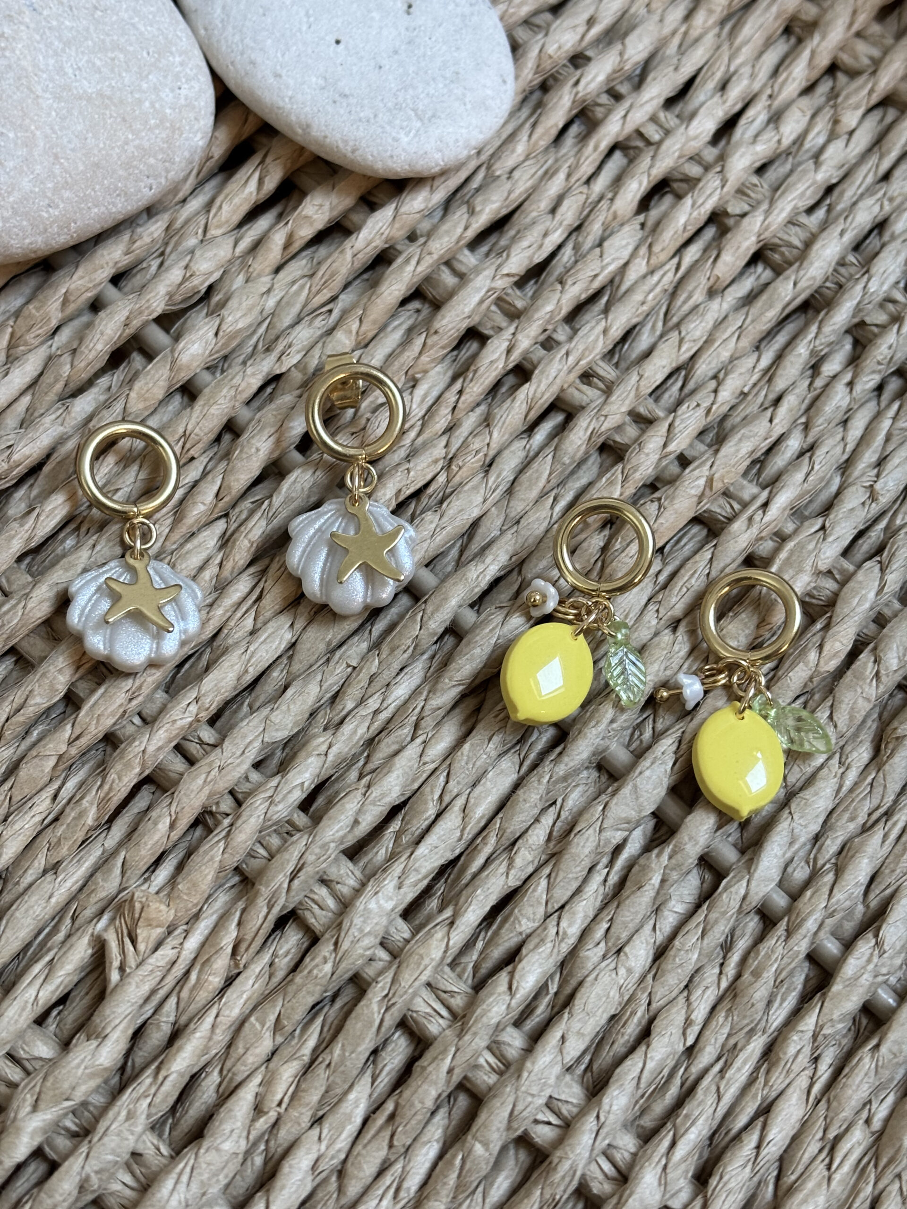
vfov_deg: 36.8
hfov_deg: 28.0
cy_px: 604
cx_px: 454
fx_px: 1817
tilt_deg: -67.7
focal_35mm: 52
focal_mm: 5.96
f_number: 1.6
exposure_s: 1/60
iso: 125
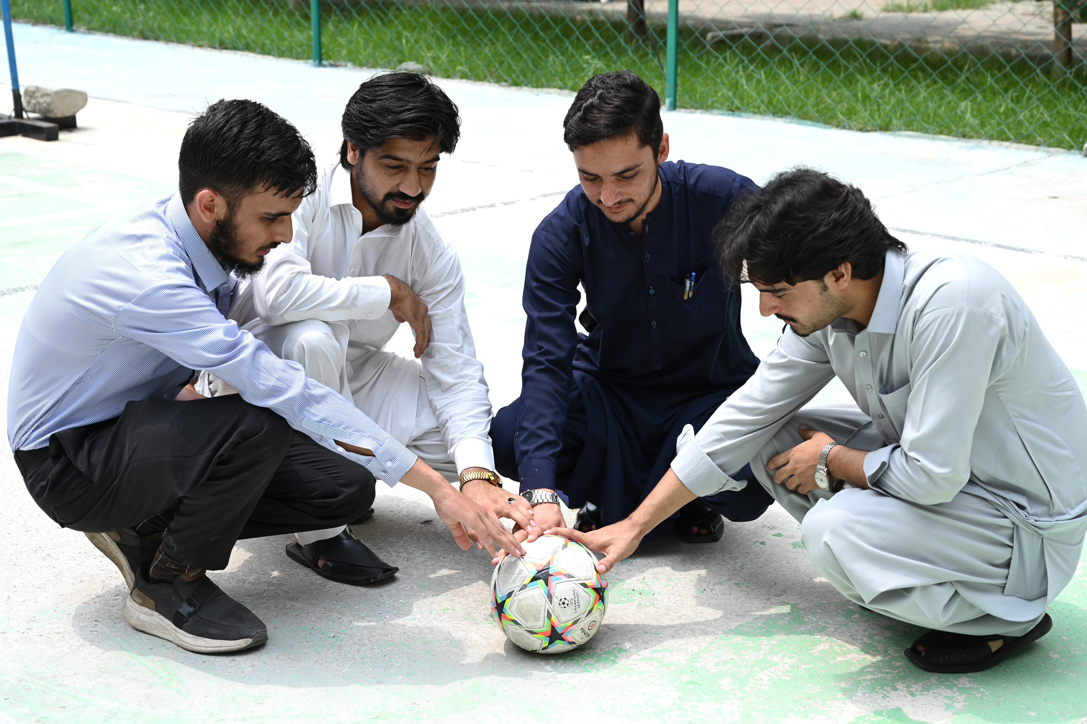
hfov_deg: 36.9
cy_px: 362
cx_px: 544
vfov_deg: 25.0
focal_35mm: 54
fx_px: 1630
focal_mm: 54
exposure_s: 1/125
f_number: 5.6
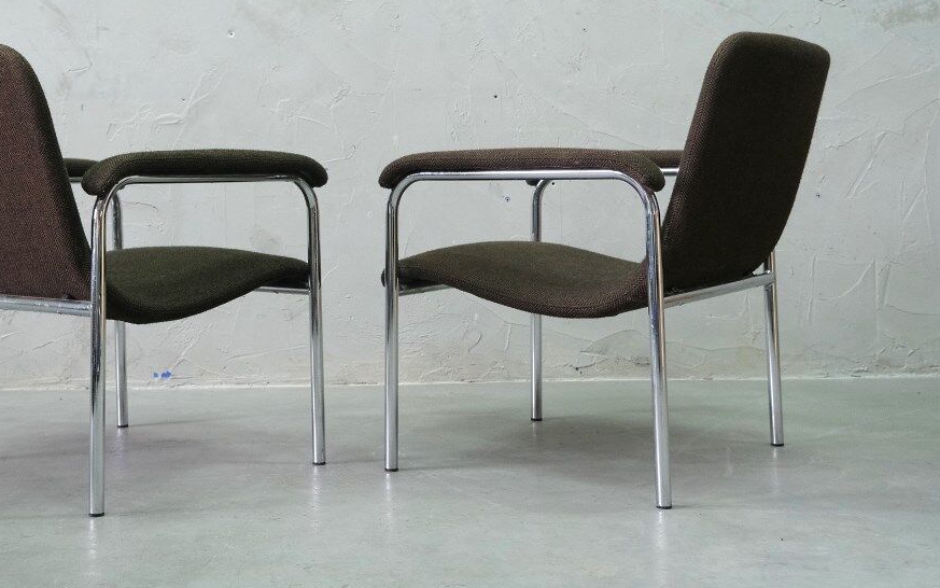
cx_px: 318
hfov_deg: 40.6
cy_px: 150
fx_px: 1256
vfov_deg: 26.0
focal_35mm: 49
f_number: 4
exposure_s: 1/30
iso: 2500
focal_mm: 22.3
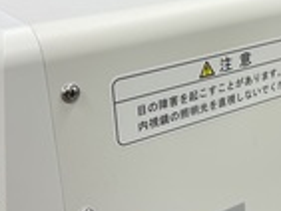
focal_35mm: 68
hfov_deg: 28.1
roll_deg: +2.1
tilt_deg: -18.4
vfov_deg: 21.6
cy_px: 94
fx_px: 552
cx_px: 215
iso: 80
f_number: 1.78
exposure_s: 1/120
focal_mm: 6.86
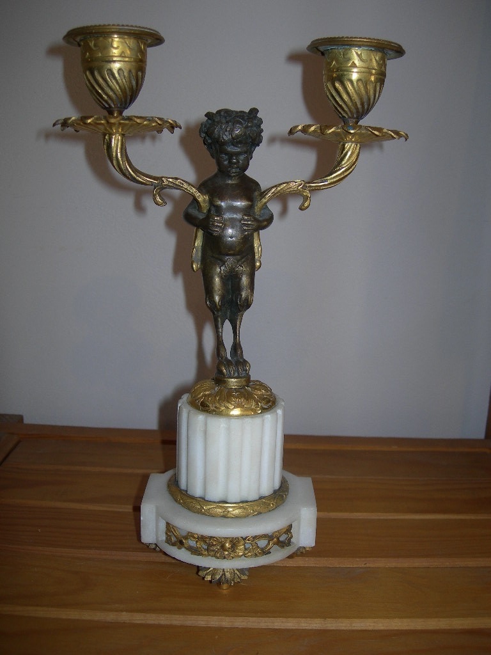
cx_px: 246
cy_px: 328
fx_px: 719
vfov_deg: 49.0
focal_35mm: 38
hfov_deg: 37.7
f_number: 2.8
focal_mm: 7.8
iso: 50
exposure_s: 1/60.1
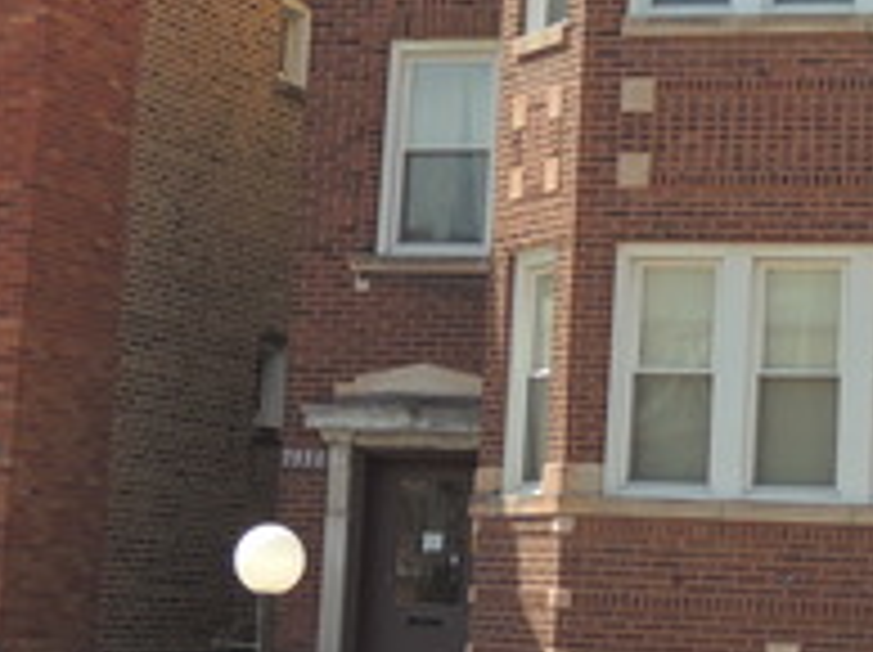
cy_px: 22
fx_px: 3325
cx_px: 684
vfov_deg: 11.1
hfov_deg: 14.9
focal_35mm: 132
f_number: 3.3
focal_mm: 7.1
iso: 100
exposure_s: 1/500
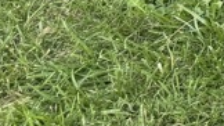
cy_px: -349
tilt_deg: -10.2
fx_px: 980
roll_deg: +1.1
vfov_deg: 6.3
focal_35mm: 165
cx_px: 669
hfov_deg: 9.9
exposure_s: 1/71
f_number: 1.78
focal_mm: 6.76
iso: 200
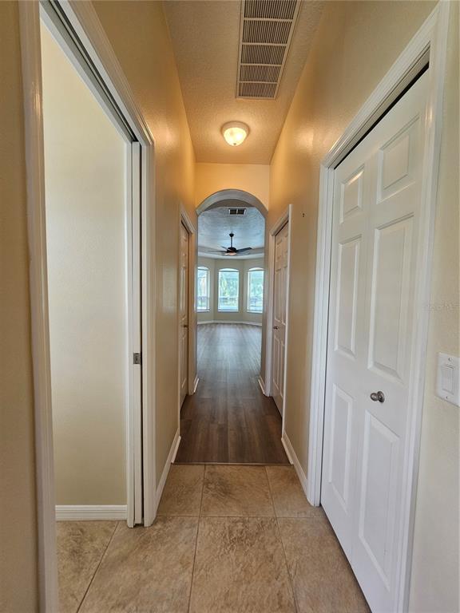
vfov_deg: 106.2
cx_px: 230
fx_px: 230
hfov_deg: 89.9
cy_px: 306
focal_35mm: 13
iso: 125
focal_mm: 2.2
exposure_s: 1/60
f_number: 2.2
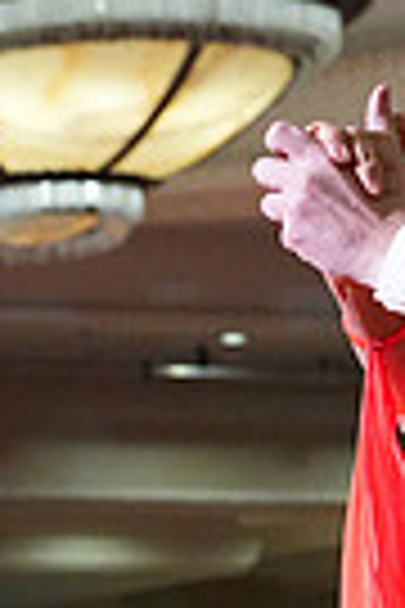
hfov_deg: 3.9
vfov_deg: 5.8
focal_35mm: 351
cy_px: 1000
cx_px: 826
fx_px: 5923
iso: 10000
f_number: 6.3
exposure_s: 1/400
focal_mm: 82
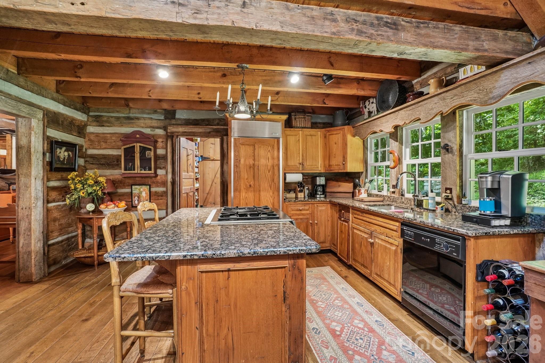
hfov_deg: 100.4
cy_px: 182
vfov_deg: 77.3
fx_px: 227
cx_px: 272
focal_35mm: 15
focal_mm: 10
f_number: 8
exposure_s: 1/4
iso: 400
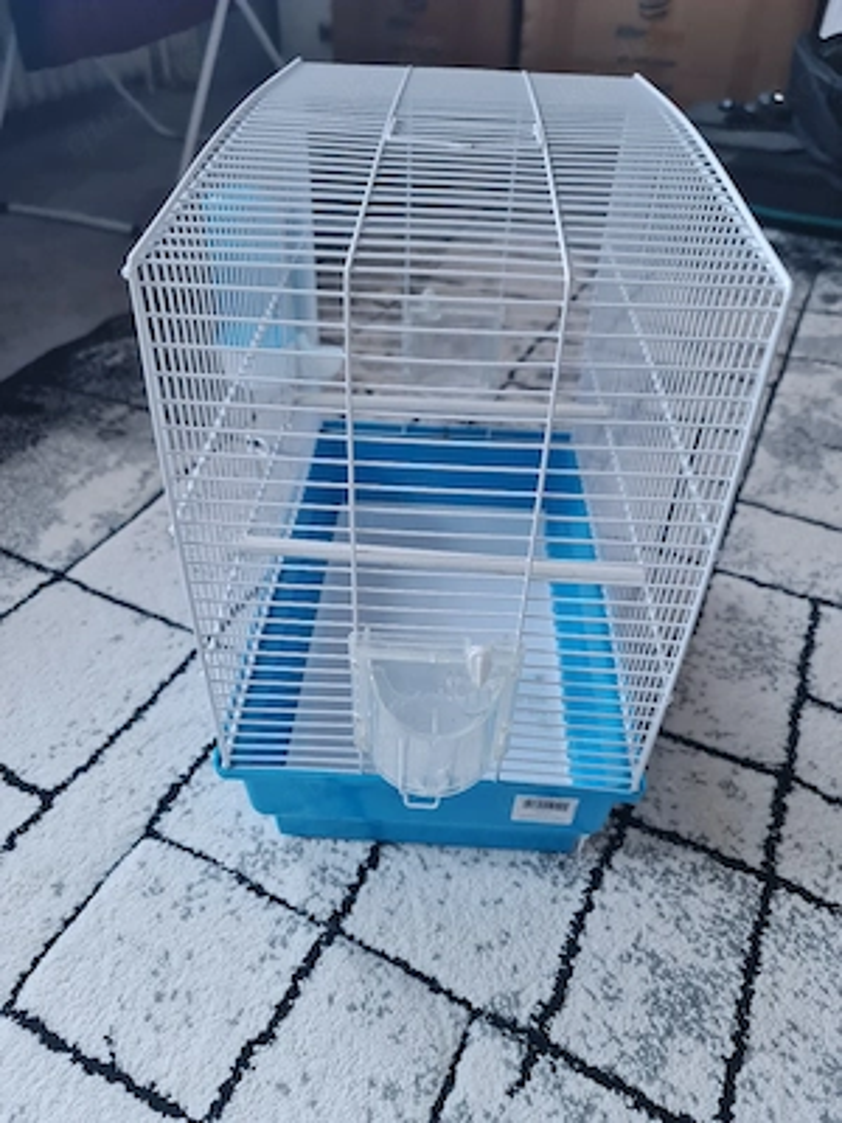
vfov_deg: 69.4
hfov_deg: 54.9
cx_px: 421
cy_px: 562
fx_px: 811
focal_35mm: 25
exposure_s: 1/50
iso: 400
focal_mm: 7
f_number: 1.8
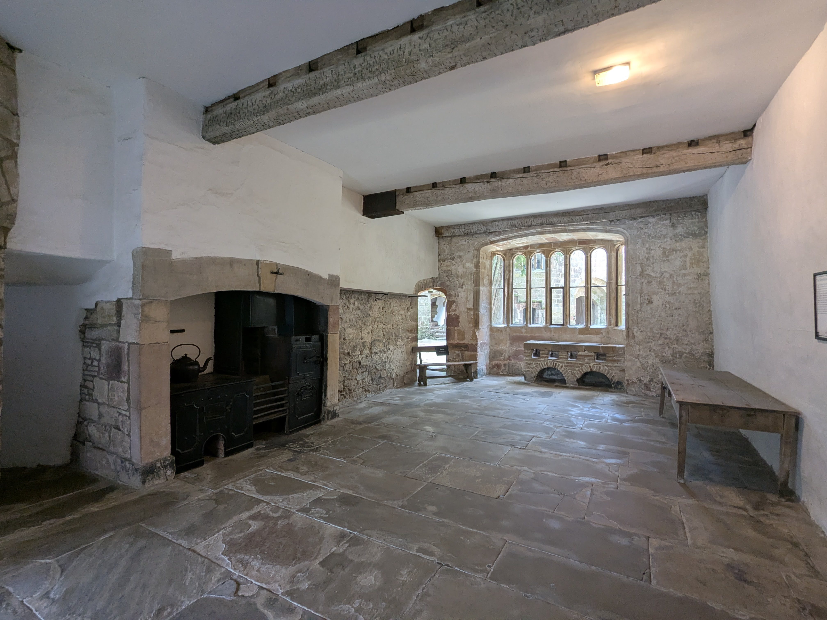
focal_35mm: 16
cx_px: 414
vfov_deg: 78.1
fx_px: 382
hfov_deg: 94.5
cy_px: 310
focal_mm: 2.35
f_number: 2.2
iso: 81
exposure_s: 1/25
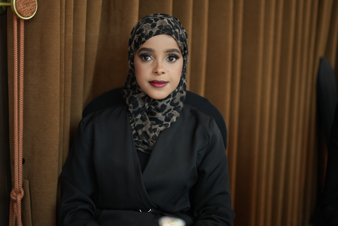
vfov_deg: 27.0
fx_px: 469
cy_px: 113
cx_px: 169
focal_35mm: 50
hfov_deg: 39.6
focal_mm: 50
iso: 2000
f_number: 1.8
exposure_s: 1/125
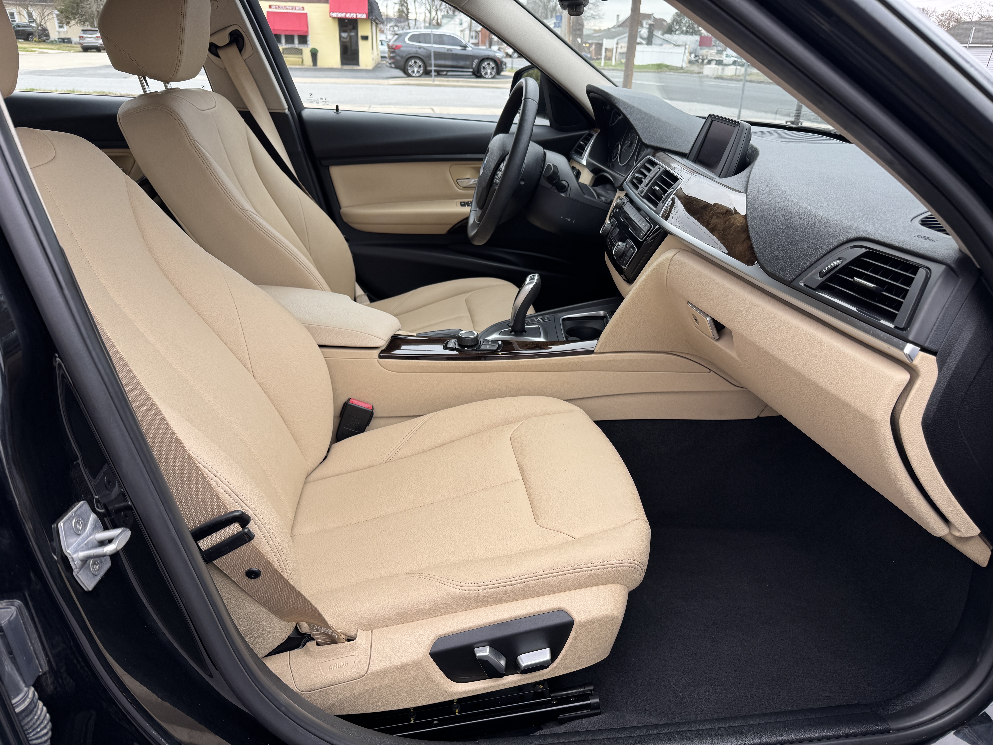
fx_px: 688
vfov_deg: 56.8
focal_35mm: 24
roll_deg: -2.2
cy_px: 372
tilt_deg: -25.7
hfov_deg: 71.6
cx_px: 496
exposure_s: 1/166
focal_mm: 6.76
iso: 64
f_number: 1.78
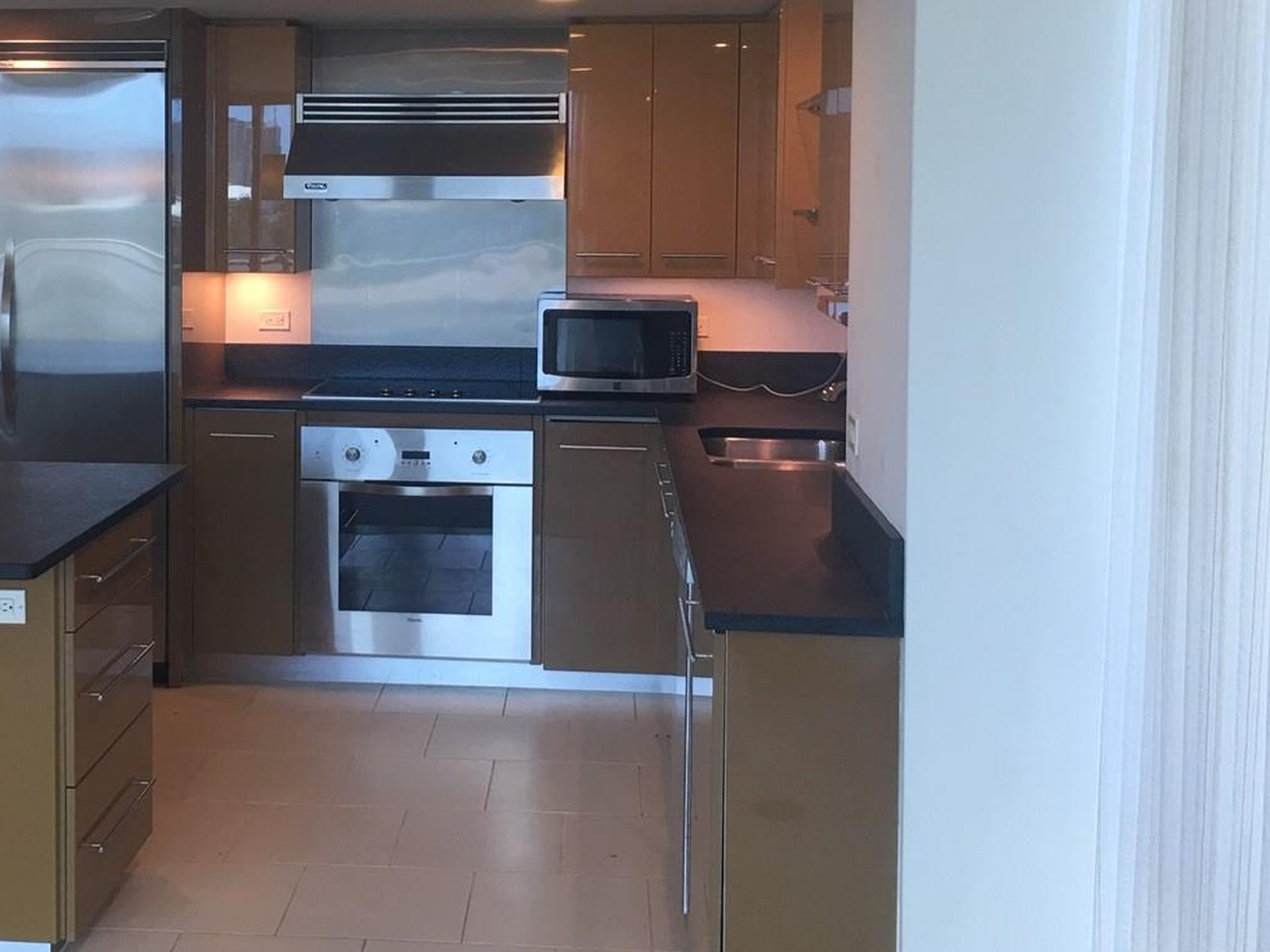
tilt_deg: -1.7
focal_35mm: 46
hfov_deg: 40.5
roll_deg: -0.9
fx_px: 1688
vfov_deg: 31.2
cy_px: 291
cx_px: 390
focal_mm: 4.15
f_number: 2.2
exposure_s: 1/40
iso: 32
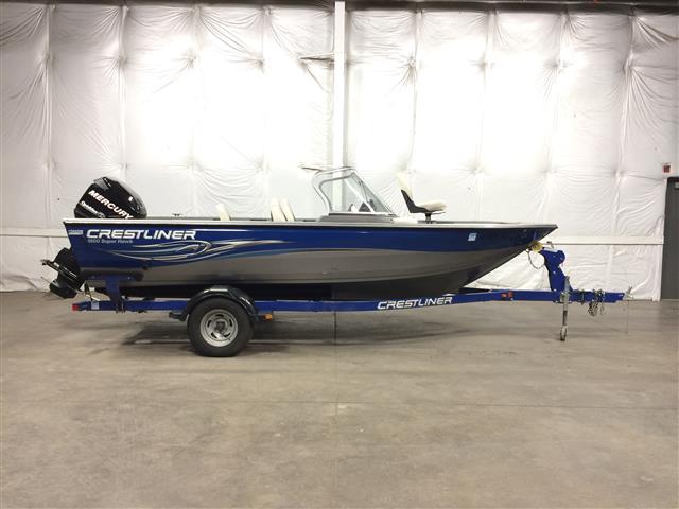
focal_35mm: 29
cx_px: 340
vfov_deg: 48.2
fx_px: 569
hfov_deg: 61.7
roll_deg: +0.1
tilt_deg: -6.3
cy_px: 254
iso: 100
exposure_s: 1/30
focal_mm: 4.15
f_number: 2.2
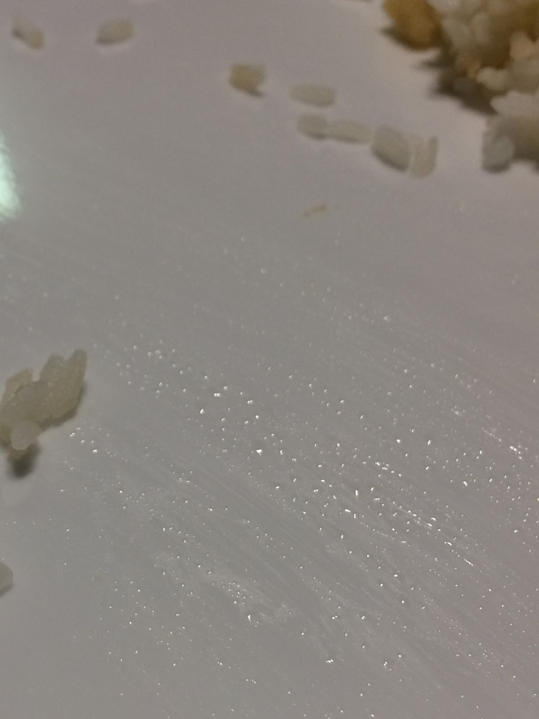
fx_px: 976
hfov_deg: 30.6
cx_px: 165
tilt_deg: -47.5
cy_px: 459
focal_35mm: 47
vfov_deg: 40.1
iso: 40
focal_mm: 4.15
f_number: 2.2
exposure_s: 1/40
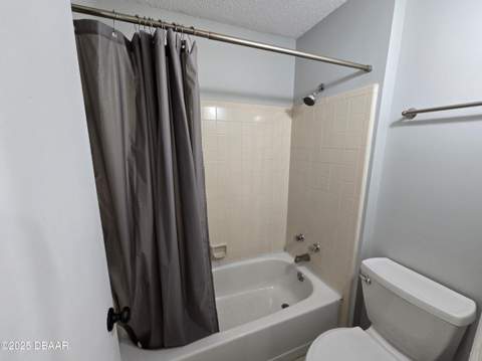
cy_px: 180
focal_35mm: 13
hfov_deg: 106.2
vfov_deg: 89.8
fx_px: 181
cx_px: 241
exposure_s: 1/60
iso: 250
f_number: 2.2
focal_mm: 2.2
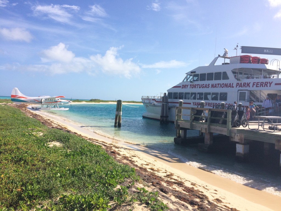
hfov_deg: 61.7
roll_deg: -1.3
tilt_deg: -0.2
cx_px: 140
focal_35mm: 29
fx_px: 235
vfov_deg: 48.2
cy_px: 106
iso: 32
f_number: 2.2
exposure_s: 1/2053
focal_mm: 4.15
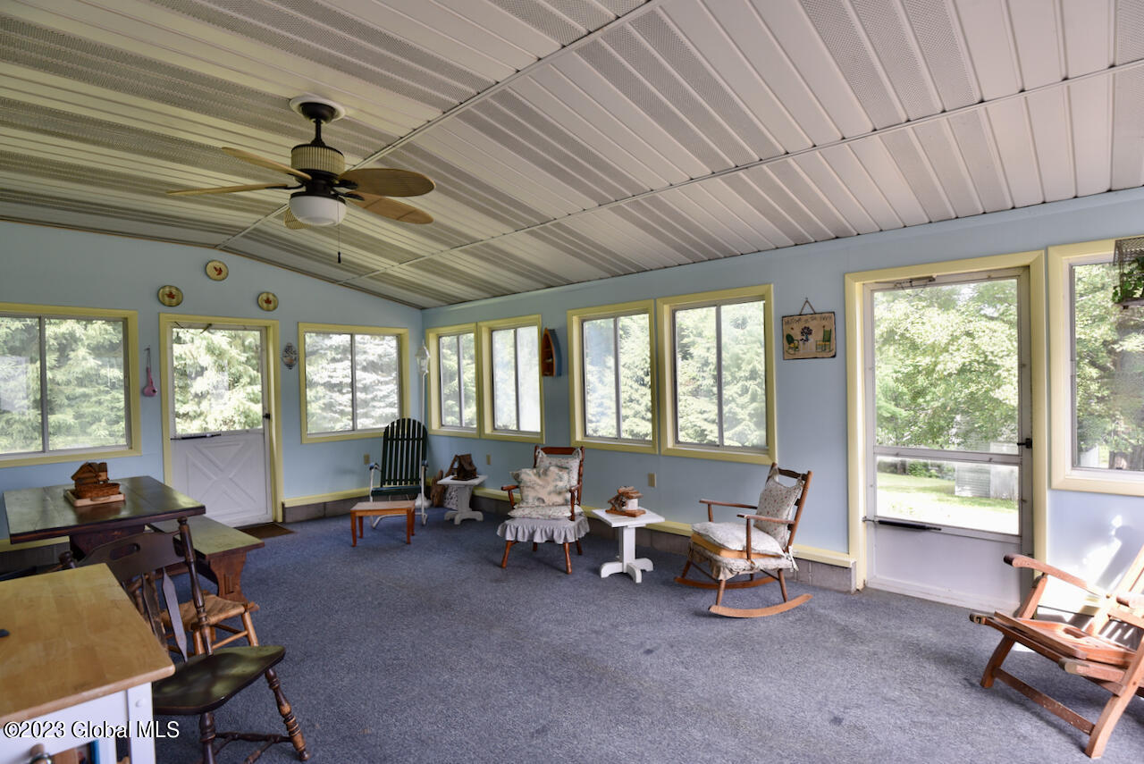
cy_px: 382
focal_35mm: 17
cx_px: 572
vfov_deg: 70.5
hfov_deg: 93.2
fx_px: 541
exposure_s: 1/100
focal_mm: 17
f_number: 5.6
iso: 500
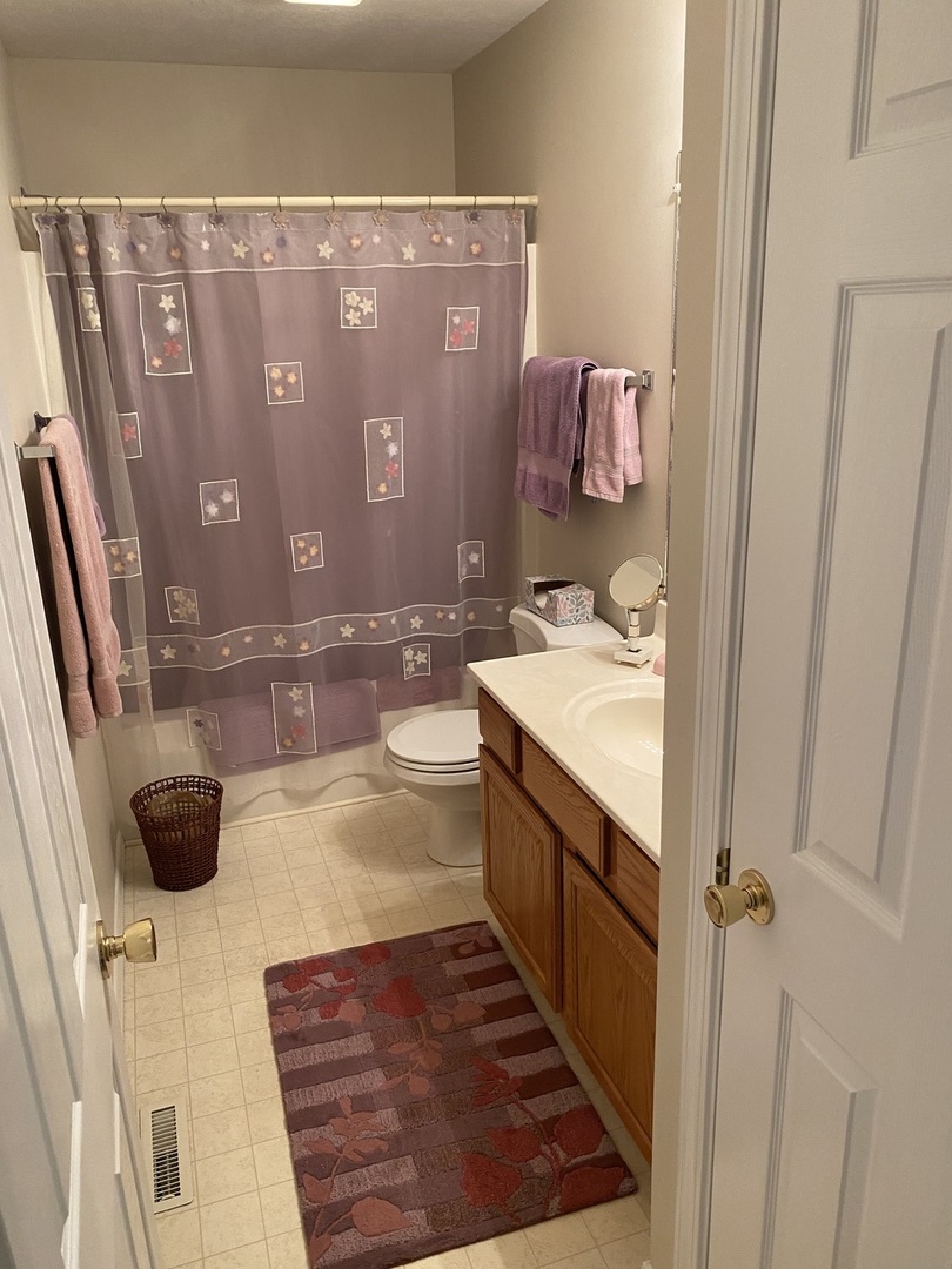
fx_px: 953
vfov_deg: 67.3
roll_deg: +2.6
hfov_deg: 53.1
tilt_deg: -16.9
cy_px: 634
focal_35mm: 26
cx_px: 476
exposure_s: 1/60
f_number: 1.8
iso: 125
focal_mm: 4.25
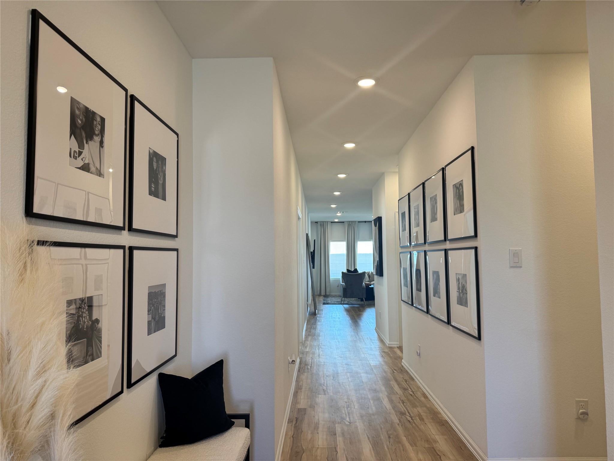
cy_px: 230
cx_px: 307
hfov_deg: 71.6
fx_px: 426
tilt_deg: +3.0
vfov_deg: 56.8
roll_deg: +0.4
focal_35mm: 24
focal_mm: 6.76
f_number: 1.78
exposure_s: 1/148
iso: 100
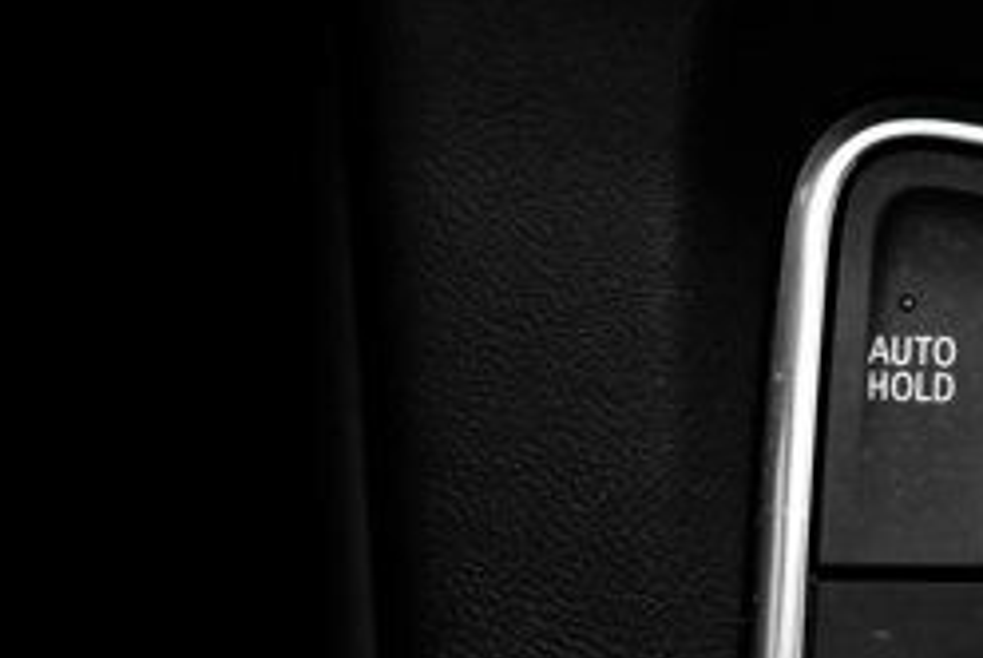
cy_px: 426
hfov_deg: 19.9
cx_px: 1086
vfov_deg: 14.0
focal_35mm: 98
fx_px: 2679
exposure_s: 1/160
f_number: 2.8
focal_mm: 38
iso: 1600
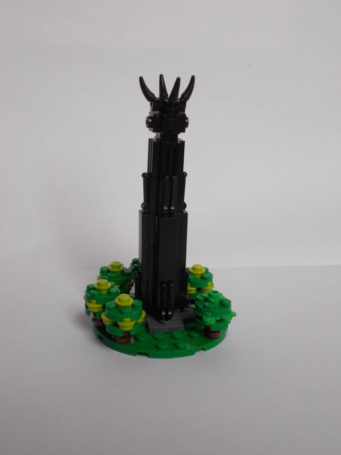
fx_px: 578
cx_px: 170
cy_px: 228
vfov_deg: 42.9
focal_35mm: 44
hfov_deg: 32.9
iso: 160
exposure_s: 1/30
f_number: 4.2
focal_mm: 7.9
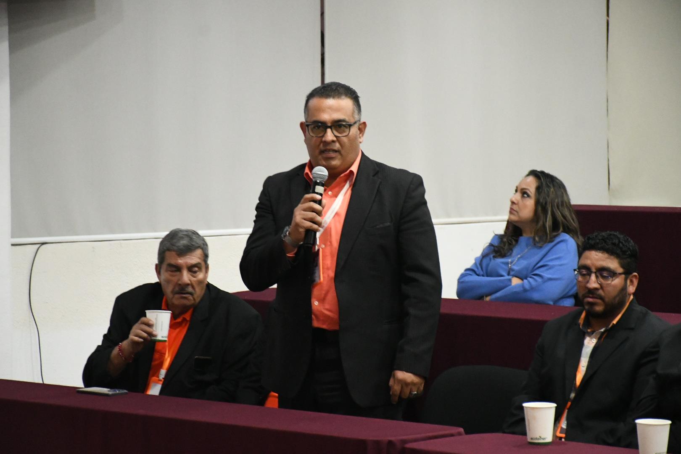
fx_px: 2686
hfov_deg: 14.4
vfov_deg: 9.7
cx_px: 340
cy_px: 227
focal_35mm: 142
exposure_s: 1/100
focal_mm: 95
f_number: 5.3
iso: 8000
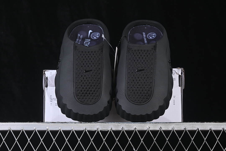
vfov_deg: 18.2
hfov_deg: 27.0
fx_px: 471
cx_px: 113
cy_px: 76
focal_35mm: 75
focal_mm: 50
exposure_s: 1/60
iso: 160
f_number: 6.3
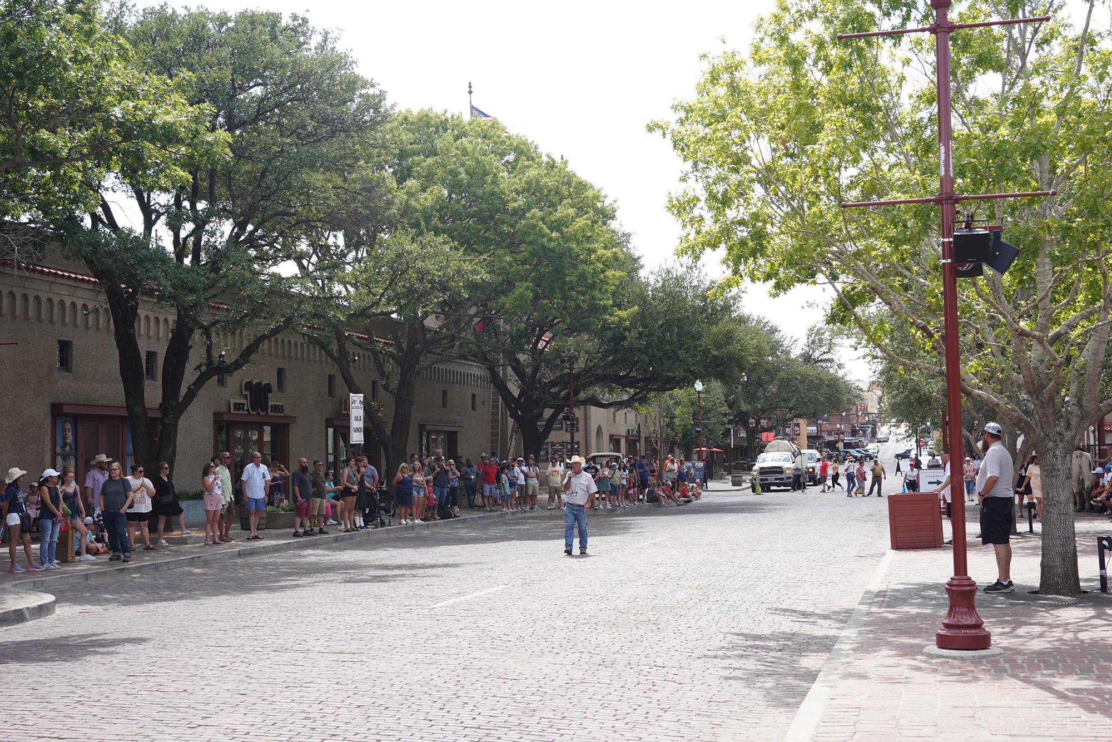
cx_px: 556
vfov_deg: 34.2
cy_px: 371
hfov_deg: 49.5
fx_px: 1205
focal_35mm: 39
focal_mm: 39
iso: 100
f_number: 8
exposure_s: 1/100
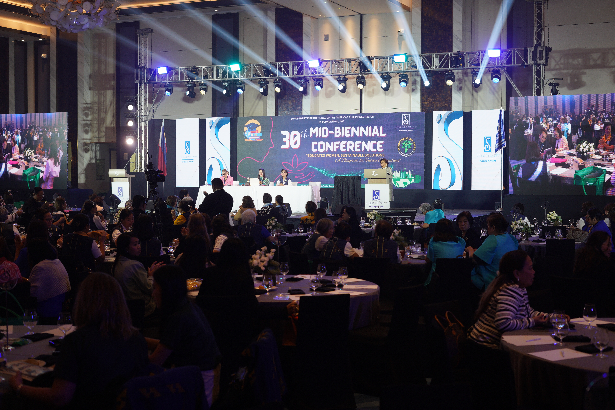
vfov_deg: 27.0
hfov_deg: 39.6
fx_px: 854
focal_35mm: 50
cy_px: 205
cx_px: 308
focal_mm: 50
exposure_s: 1/125
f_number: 4
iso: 500
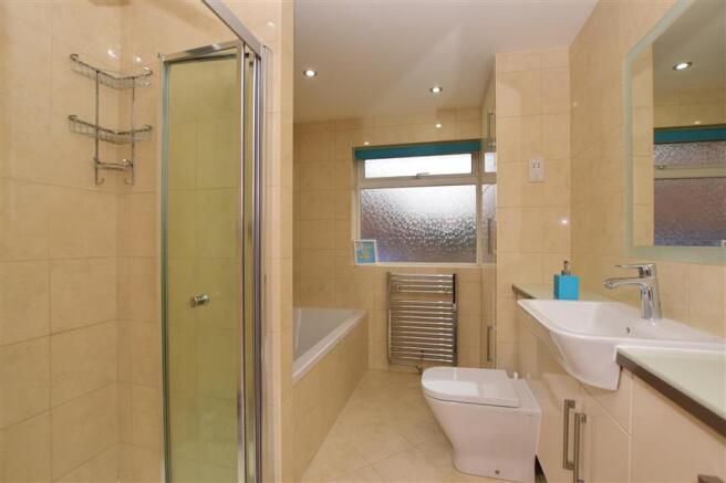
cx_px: 363
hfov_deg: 100.4
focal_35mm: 15
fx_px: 302
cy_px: 242
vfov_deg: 77.3
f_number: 7.1
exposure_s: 1/160
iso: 400
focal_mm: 10
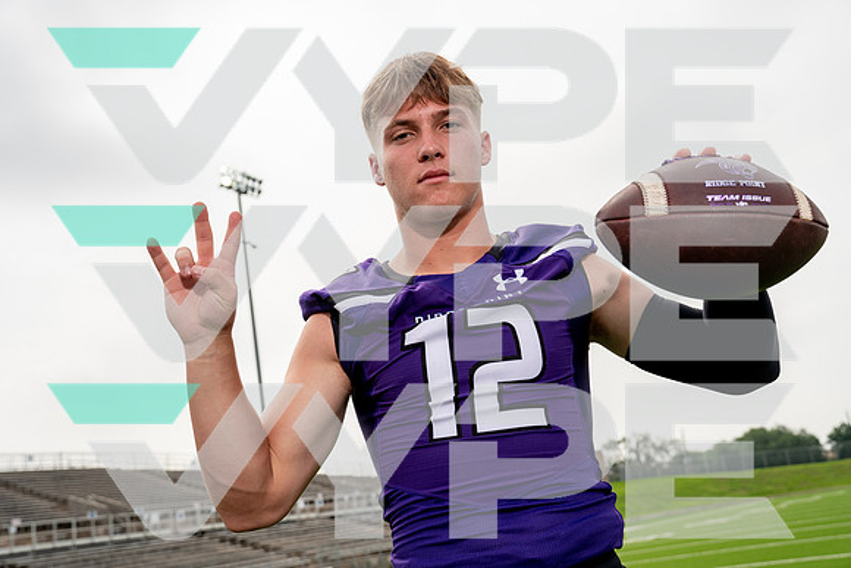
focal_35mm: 41
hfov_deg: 47.4
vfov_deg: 32.6
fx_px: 969
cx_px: 426
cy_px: 284
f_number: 5.6
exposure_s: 1/640
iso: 100
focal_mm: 41
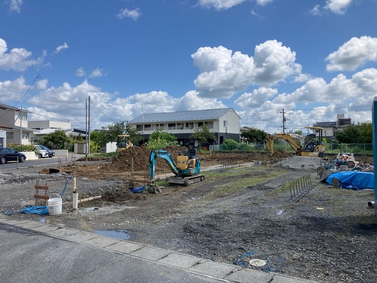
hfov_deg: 63.4
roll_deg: -0.6
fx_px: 305
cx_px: 188
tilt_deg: +1.6
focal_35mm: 28
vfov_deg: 49.7
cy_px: 142
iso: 32
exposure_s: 1/2558
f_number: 1.8
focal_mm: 3.99
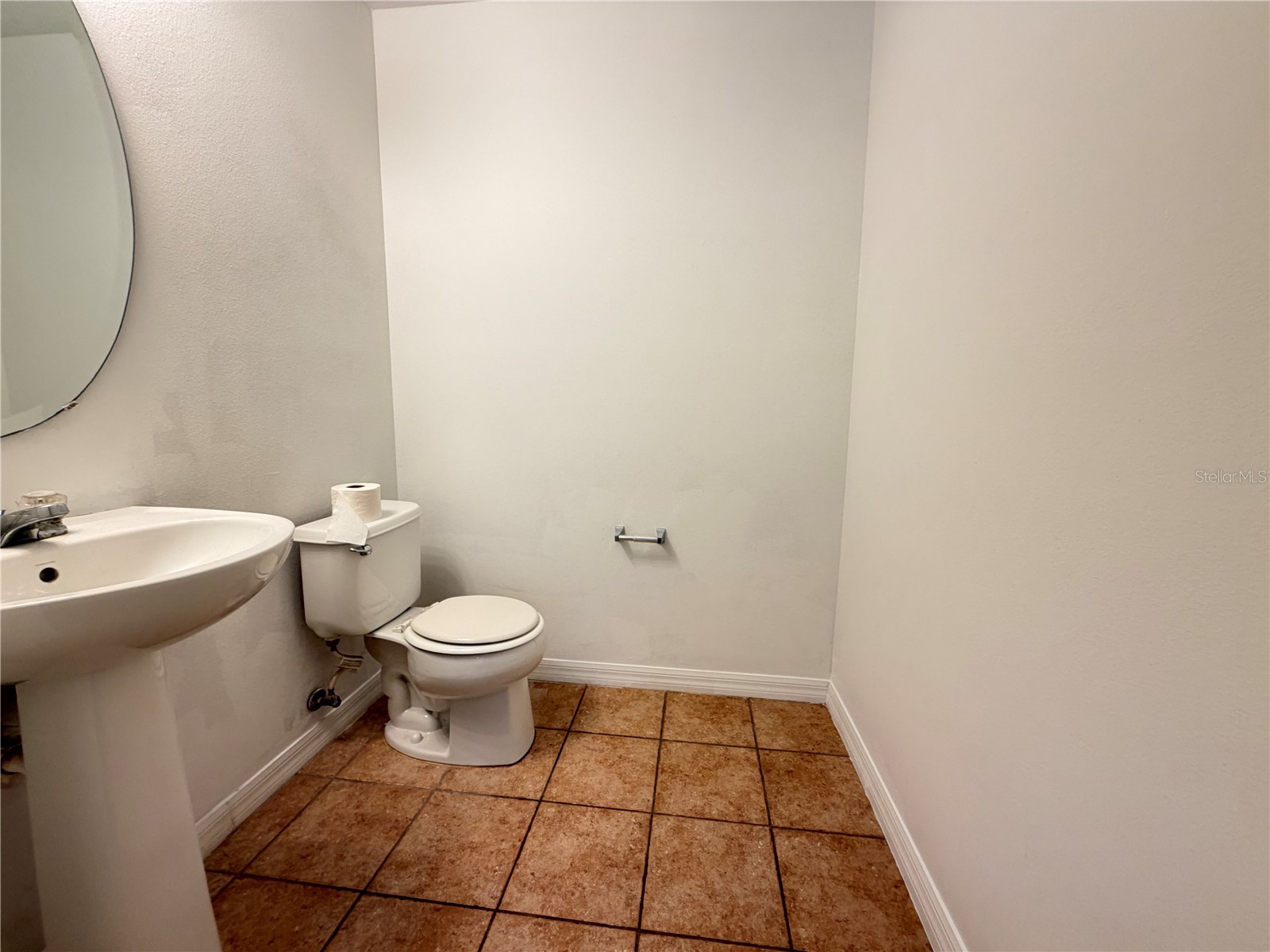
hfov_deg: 102.1
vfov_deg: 85.7
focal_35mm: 14
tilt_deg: -8.1
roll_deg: +0.0
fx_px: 514
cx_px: 635
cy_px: 476
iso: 160
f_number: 2.2
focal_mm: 2.22
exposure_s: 1/60
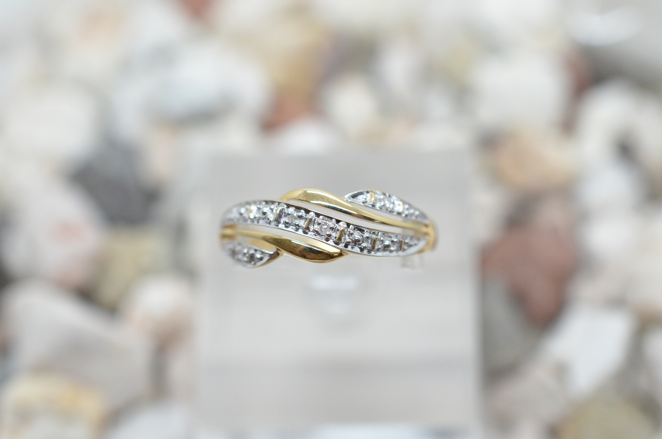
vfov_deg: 22.5
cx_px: 331
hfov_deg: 33.5
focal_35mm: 60
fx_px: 1101
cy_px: 220
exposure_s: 1/800
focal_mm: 40
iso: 2500
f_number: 6.3
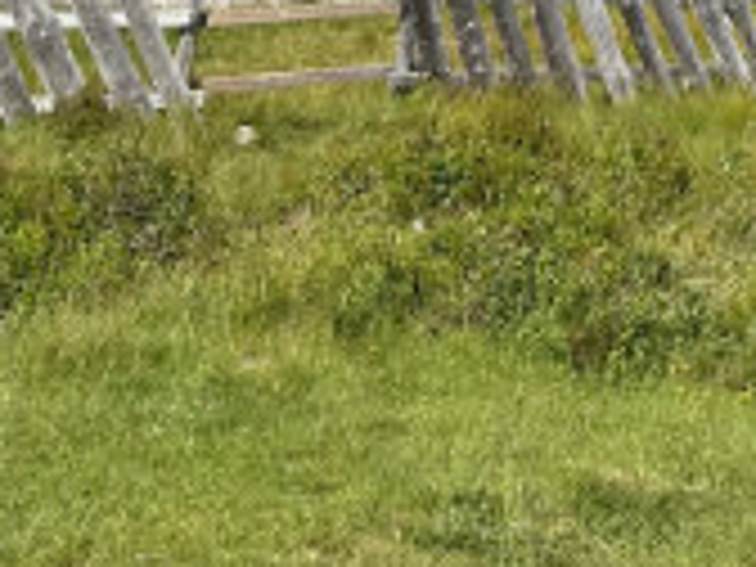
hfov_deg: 16.5
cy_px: -688
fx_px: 2490
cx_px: 918
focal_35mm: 114
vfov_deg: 11.3
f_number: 1.8
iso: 80
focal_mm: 6.9
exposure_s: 1/4184
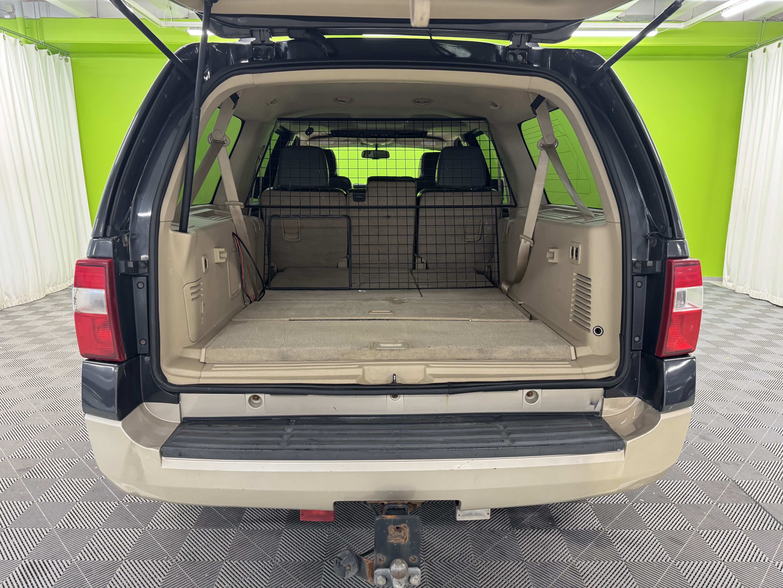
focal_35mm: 24
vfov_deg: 56.8
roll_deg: -0.5
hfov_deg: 71.6
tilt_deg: -12.0
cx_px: 392
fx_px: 543
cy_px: 294
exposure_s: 1/50
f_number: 1.78
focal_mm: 6.76
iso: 320
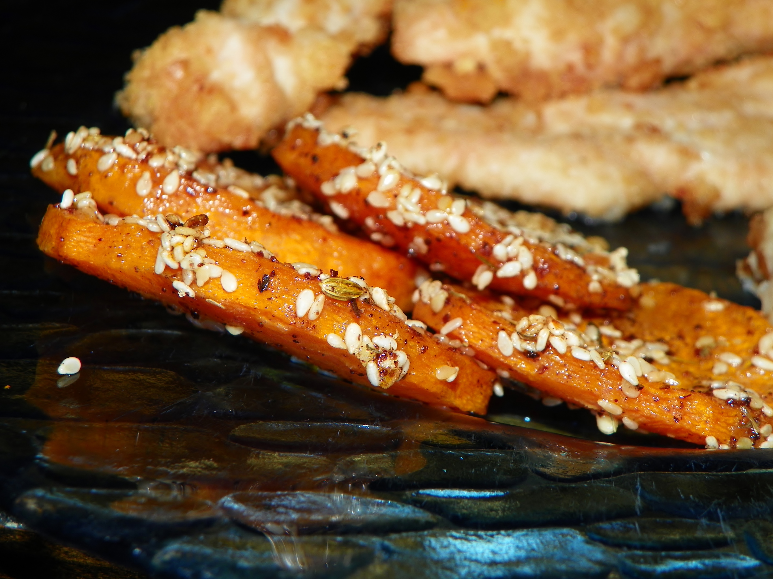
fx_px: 1518
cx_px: 386
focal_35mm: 68
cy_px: 290
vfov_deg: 21.6
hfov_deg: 28.6
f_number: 3.5
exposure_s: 1/125
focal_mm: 12.1
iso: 64
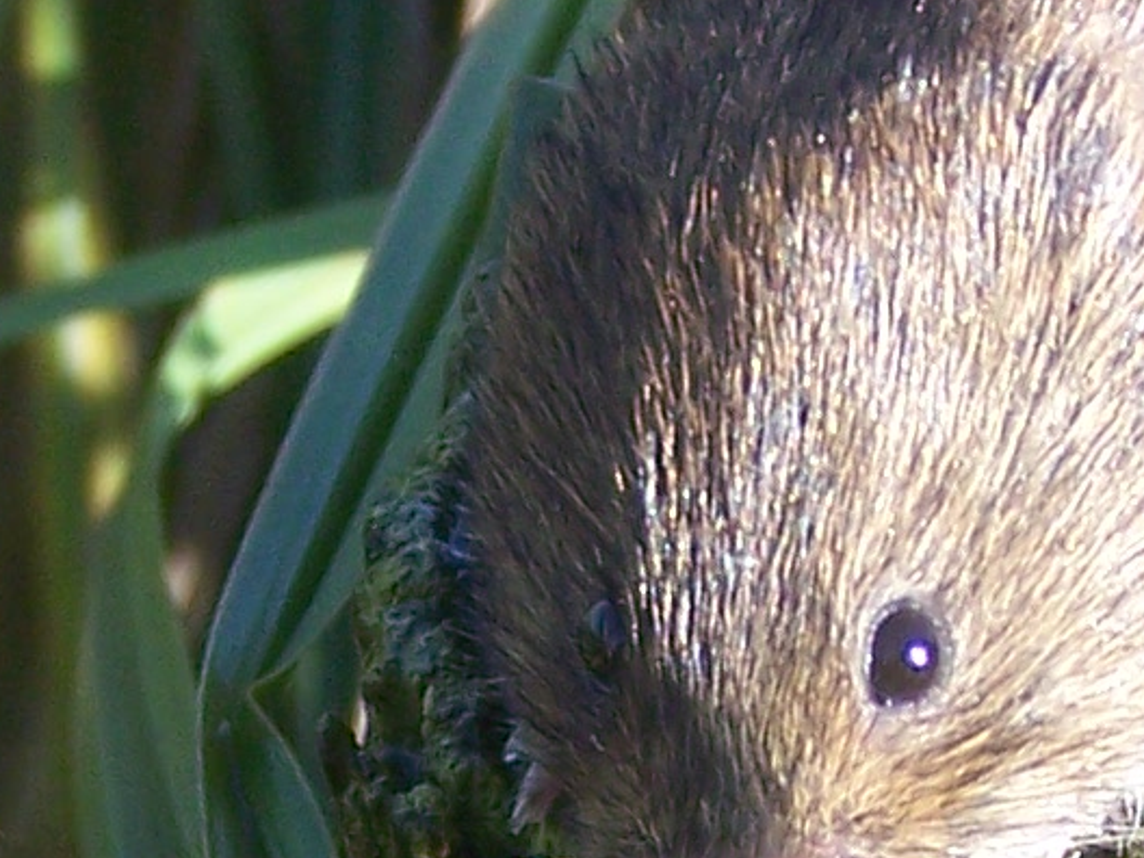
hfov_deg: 9.7
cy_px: 999
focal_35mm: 204
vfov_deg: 7.2
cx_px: 436
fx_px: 6742
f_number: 2.8
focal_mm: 6.3
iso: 80
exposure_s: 1/320
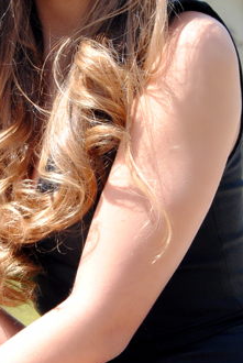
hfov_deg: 9.6
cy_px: 229
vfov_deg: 14.4
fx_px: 1437
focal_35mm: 142
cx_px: 46
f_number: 8
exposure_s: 1/320
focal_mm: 35
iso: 400
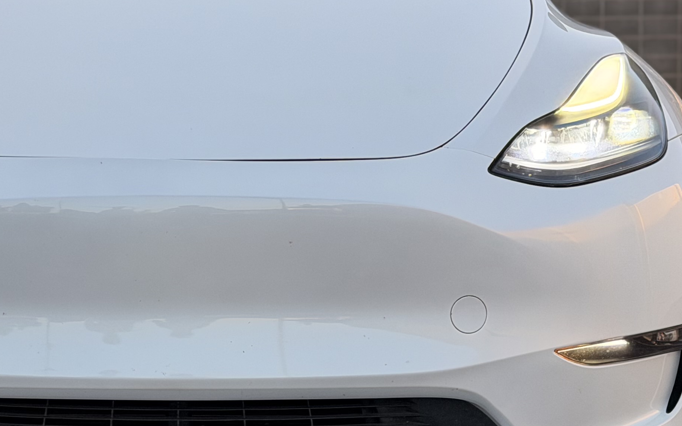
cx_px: 193
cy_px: 175
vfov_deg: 11.7
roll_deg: +0.4
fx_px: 2082
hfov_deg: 18.5
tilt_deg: -4.4
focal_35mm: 112
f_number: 1.78
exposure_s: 1/706
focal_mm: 6.76
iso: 64
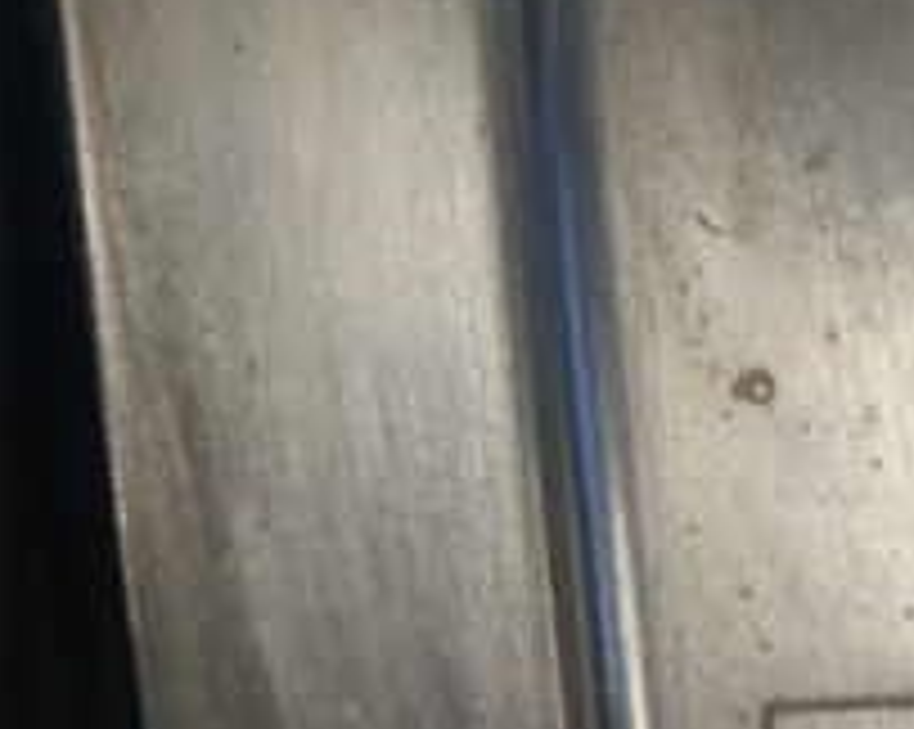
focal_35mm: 83
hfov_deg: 21.2
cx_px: 1135
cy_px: 940
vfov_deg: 17.4
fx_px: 2243
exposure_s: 1/12
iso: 767
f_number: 1.8
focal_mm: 3.82
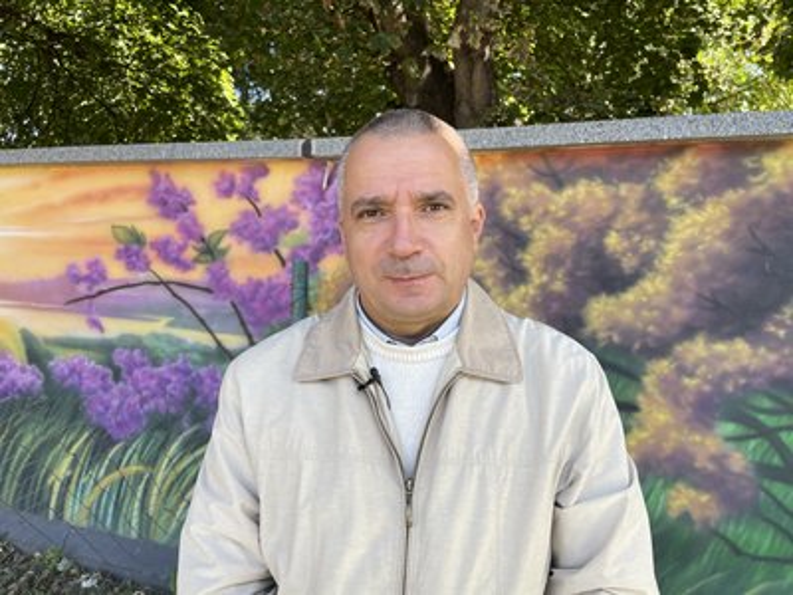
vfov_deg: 53.1
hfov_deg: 67.3
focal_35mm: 26
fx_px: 596
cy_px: 298
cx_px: 396
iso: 32
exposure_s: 1/259
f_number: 1.6
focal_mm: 4.2
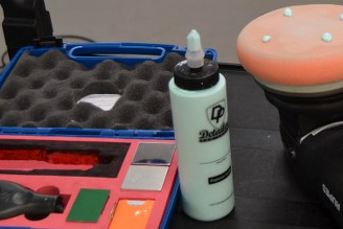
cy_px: 61
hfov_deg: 21.1
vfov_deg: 14.4
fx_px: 905
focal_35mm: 95
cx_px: 295
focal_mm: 26
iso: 450
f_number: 4
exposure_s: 1/60
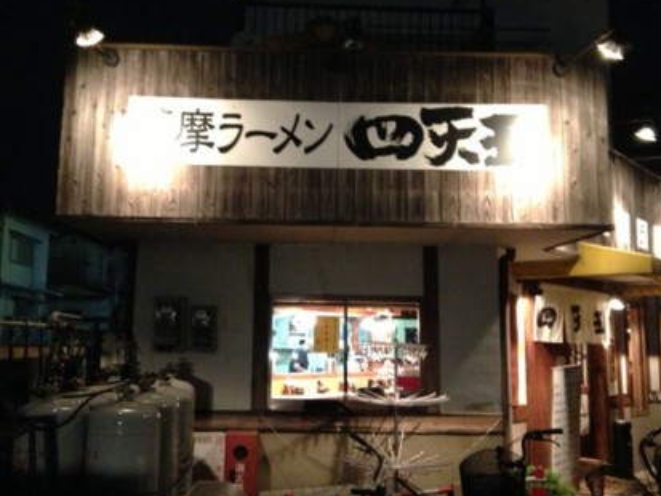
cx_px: 309
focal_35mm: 36
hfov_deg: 51.3
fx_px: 688
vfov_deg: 39.7
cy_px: 261
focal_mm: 4.13
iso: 800
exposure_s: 1/15
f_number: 2.4
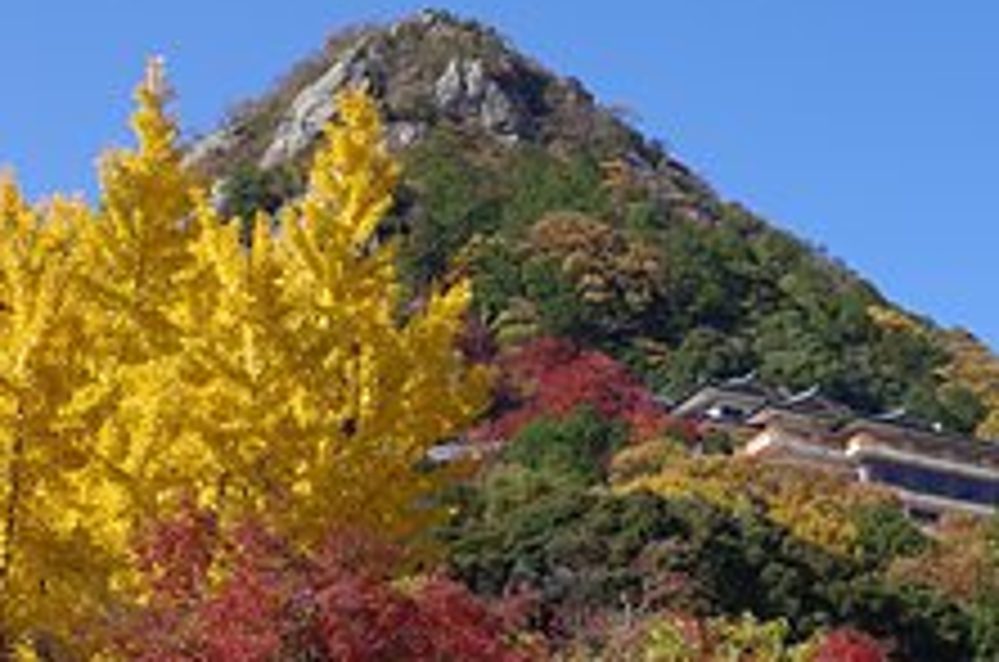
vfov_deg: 14.0
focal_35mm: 97
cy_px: 302
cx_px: 612
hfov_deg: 21.0
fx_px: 2686
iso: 100
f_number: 6.3
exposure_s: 1/400
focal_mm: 28
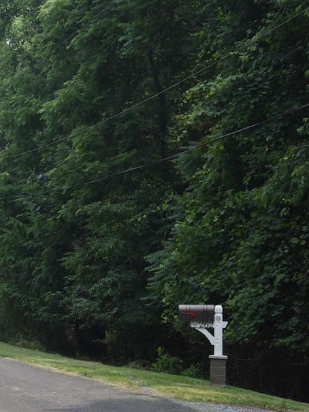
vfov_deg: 15.6
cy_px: 242
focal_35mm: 126
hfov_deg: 11.3
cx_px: -156
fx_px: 1499
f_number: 8
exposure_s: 1/100
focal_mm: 55
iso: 100
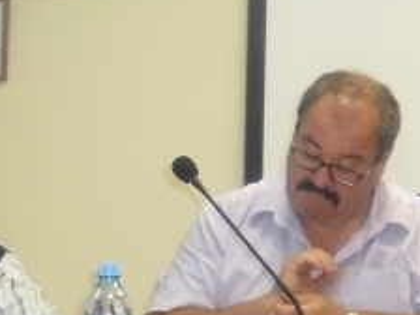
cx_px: 592
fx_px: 1444
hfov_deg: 15.5
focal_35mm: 119
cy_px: 156
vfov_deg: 12.5
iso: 400
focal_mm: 4.6
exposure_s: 1/30
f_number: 3.5
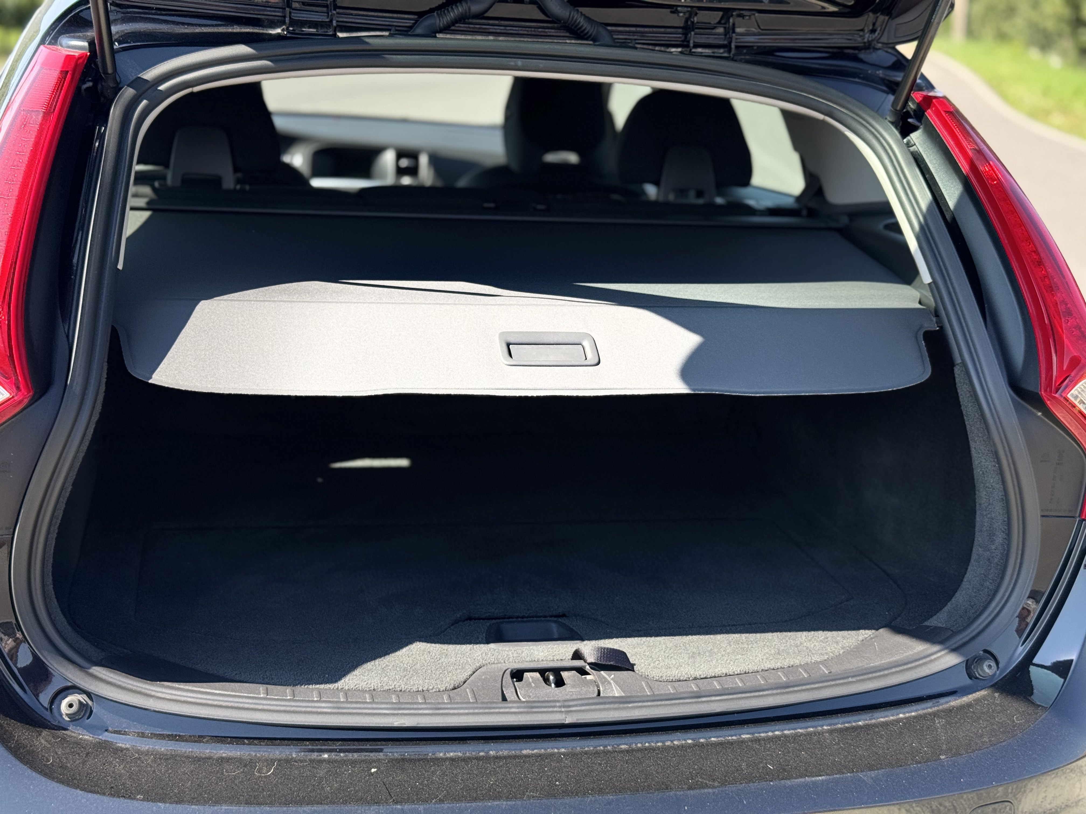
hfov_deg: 39.7
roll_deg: -3.2
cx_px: 543
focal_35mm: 48
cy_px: 407
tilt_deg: -14.2
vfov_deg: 30.3
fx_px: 1506
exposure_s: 1/1524
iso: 64
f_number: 1.78
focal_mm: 6.76
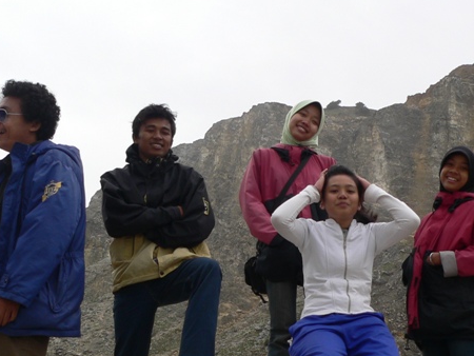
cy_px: 262
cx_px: 272
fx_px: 877
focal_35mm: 64
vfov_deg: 22.8
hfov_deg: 30.2
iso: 80
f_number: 4
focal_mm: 6
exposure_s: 1/250
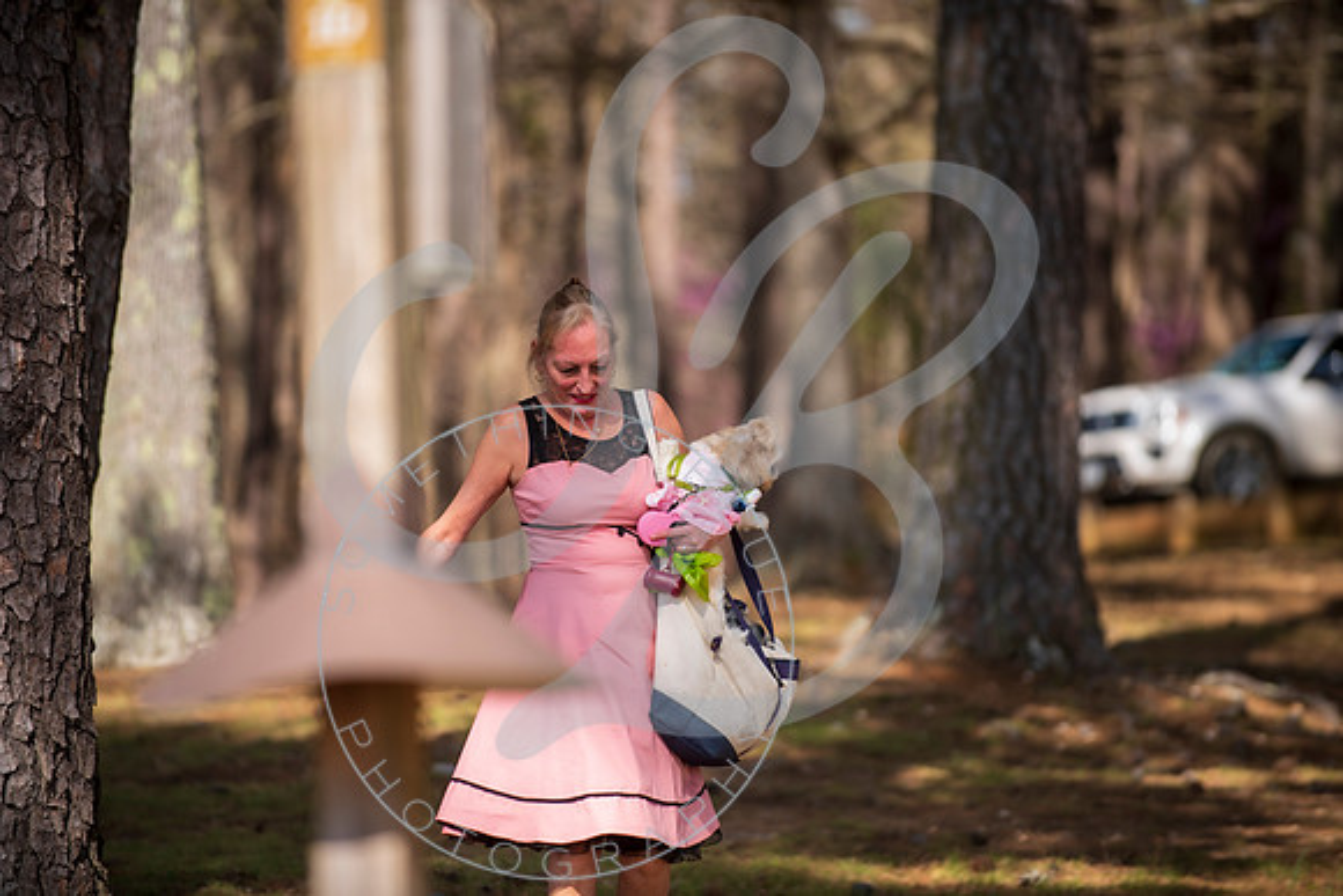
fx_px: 7463
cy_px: 448
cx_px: 672
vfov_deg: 6.9
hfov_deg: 10.3
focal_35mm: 200
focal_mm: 200
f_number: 2.8
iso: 100
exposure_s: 1/640
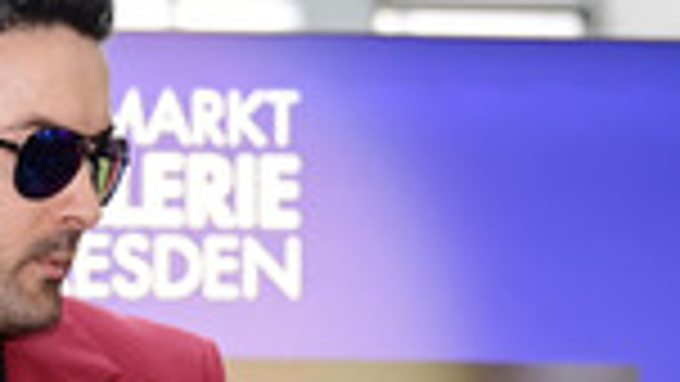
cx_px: 2
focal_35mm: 156
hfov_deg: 13.6
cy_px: 544
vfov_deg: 7.7
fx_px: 2813
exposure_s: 1/160
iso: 640
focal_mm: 50
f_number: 2.8
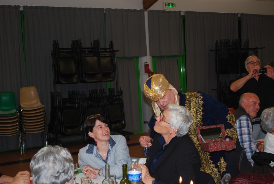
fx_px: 400
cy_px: 92
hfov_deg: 37.8
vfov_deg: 25.9
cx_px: 137
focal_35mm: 52
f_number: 5.3
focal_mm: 35
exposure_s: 1/60
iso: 280
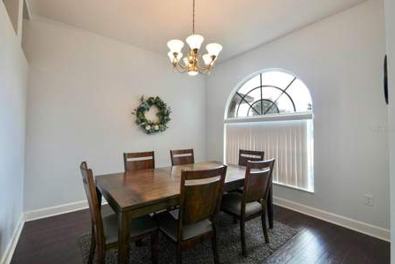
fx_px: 165
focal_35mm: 15
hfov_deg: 100.3
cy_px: 129
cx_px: 188
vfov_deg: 77.4
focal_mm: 14
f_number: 5.6
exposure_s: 1/125
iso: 800
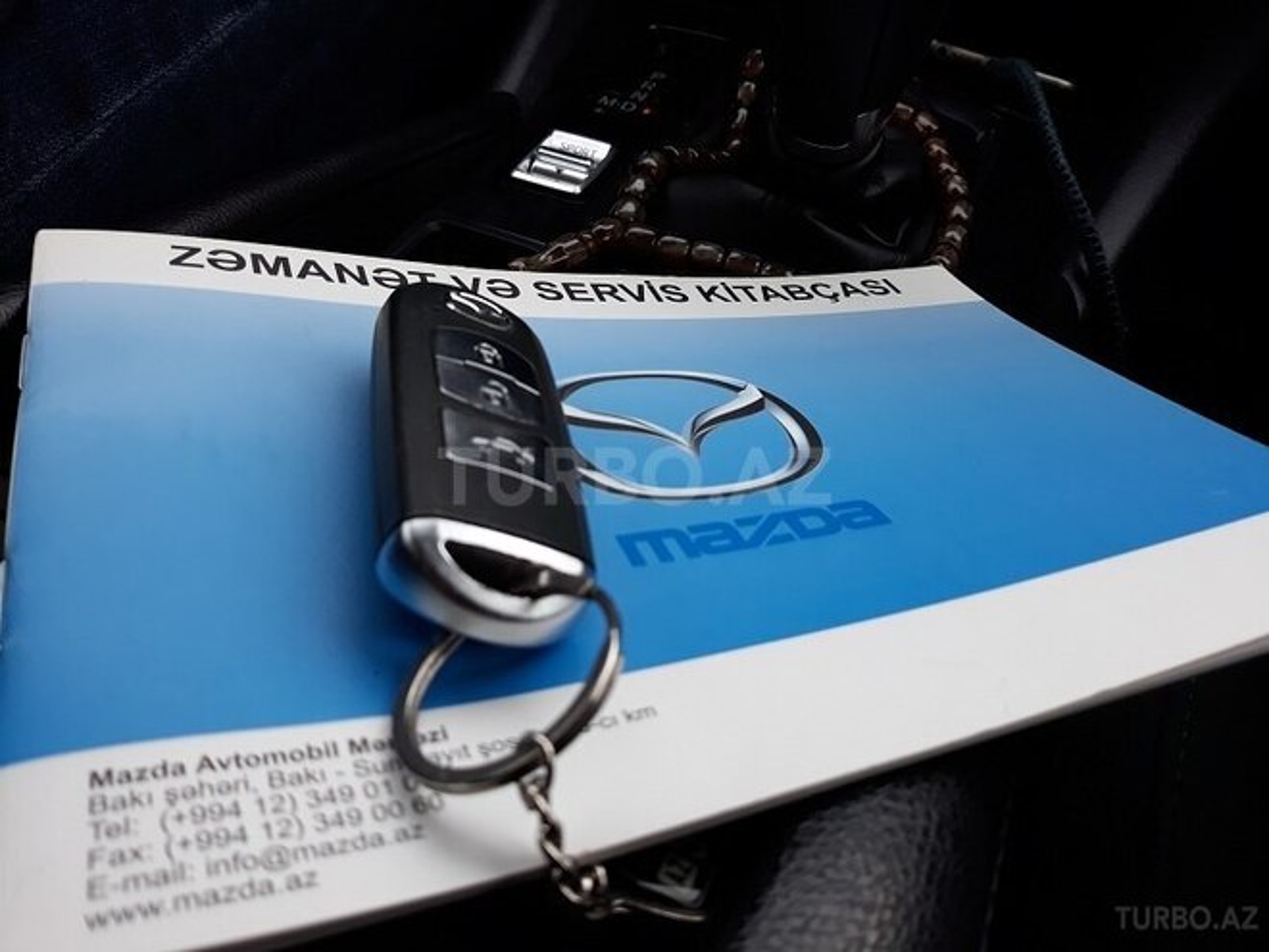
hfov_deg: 65.3
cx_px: 634
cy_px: 476
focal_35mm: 27
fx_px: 990
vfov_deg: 51.4
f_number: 1.7
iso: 40
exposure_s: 1/188
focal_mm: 3.71
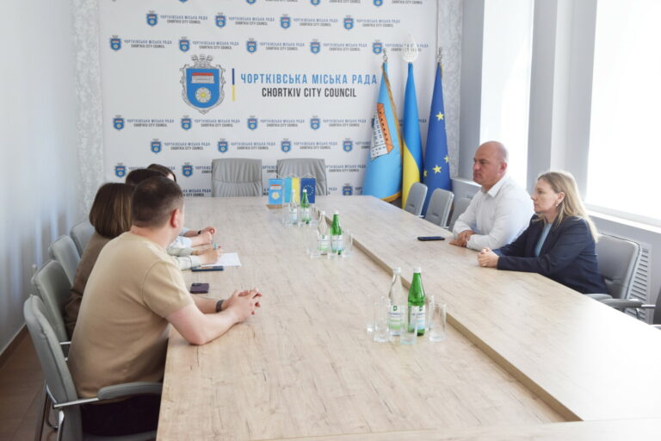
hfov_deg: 43.6
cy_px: 220
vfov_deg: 29.9
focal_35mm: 45
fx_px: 826
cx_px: 330
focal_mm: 30
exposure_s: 1/125
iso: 400
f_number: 5.6
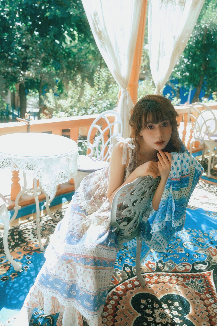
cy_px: 163
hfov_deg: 40.0
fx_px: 298
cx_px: 108
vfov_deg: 57.2
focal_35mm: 33
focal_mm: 22
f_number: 2.8
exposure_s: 1/500
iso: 250
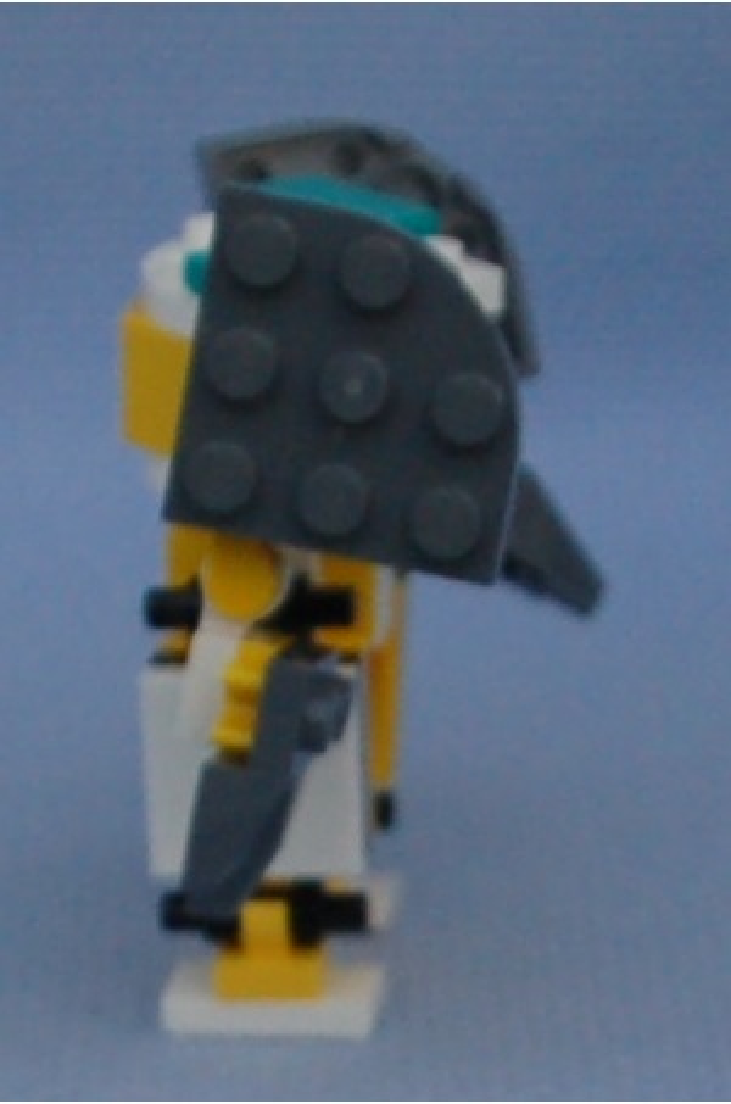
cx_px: 366
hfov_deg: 43.4
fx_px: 918
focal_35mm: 30
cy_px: 552
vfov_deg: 62.0
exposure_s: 1/320
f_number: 3.8
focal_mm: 20
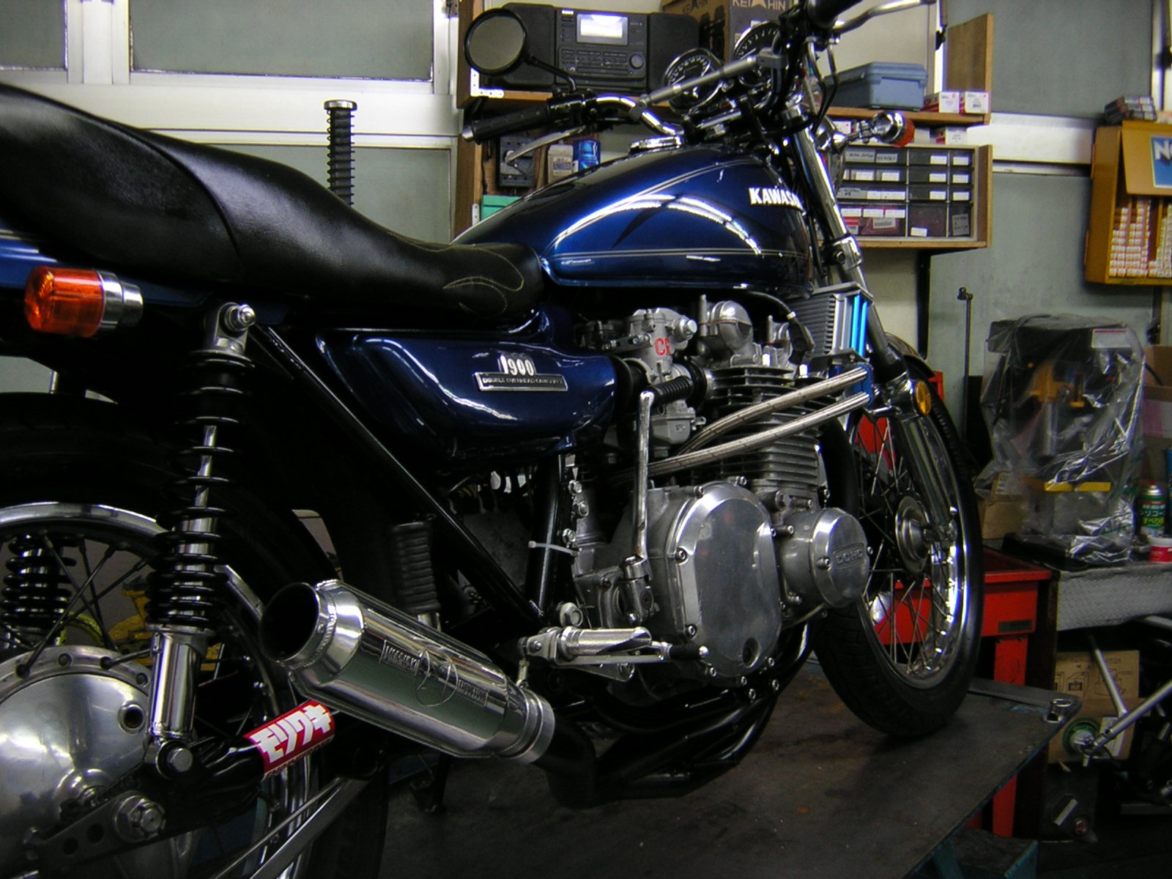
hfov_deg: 51.4
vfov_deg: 39.7
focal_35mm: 36
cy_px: 440
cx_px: 586
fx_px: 1219
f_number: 2.6
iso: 146
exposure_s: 1/29.1
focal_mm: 4.7
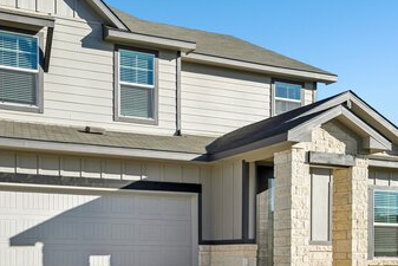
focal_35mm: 55
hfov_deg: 36.2
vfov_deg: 24.6
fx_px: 608
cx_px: 177
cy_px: 146
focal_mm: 29
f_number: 8
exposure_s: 1/750
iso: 200
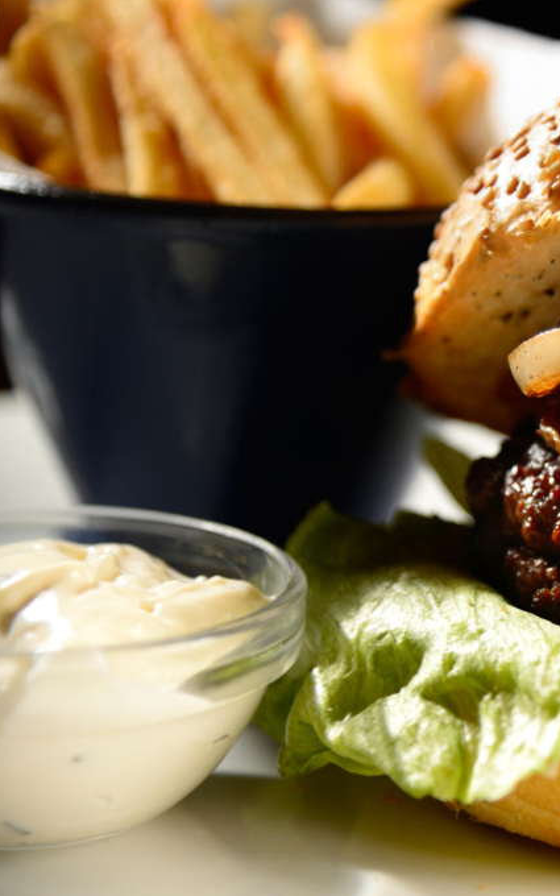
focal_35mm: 126
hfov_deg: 10.2
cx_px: 668
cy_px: 448
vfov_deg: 16.6
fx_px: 3077
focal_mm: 82
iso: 125
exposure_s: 1/80
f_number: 4
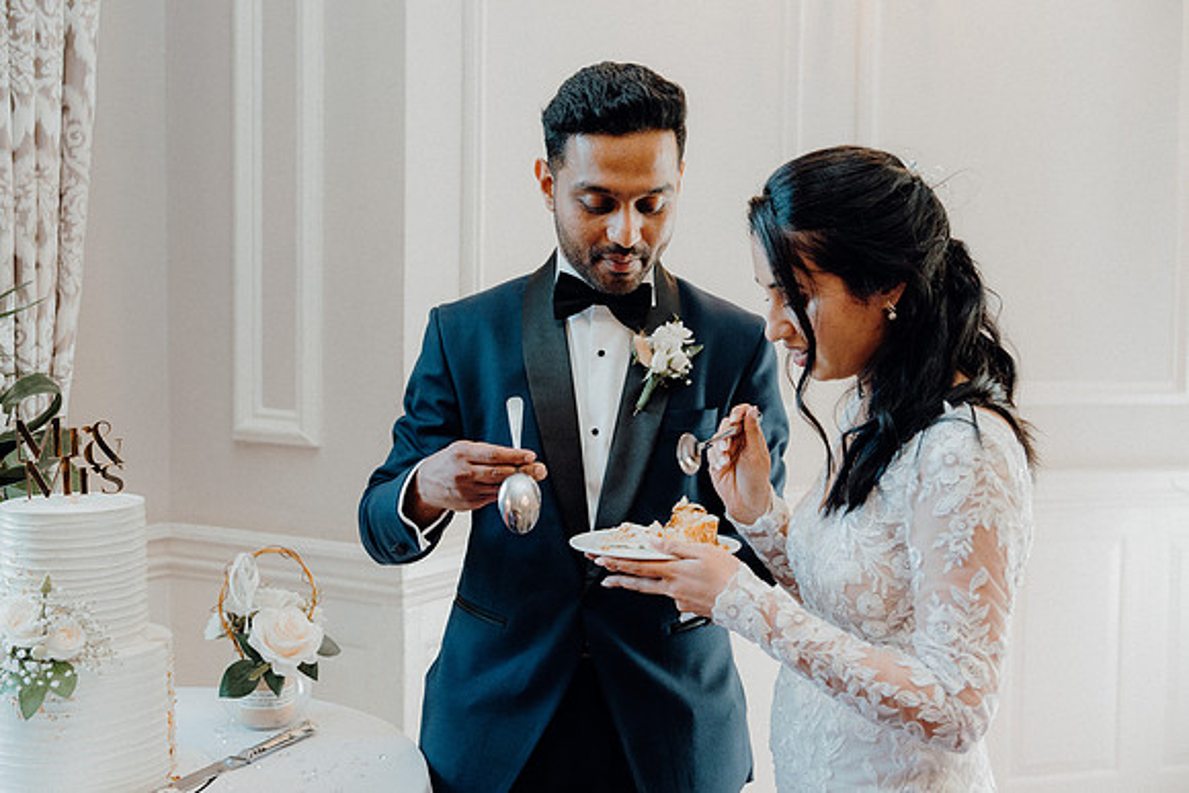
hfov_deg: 43.6
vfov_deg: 29.9
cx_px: 594
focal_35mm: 45
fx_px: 1487
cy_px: 396
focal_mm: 45
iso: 1250
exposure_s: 1/200
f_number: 3.5
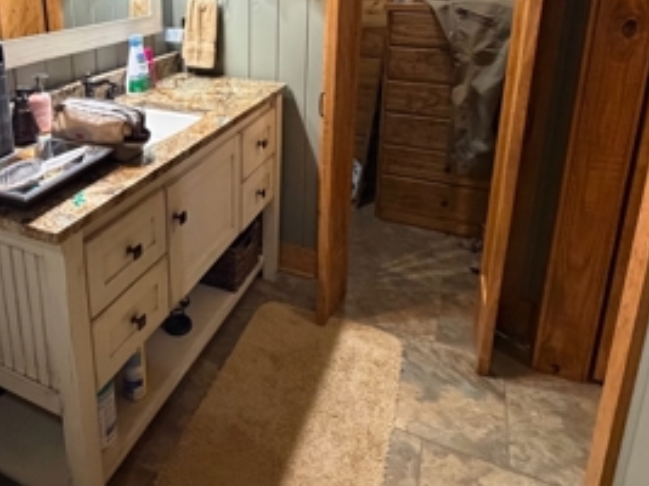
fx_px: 525
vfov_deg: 46.9
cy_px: 92
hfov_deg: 61.8
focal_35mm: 28
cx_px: 213
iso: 640
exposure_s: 1/60
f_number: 2.2
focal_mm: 2.22
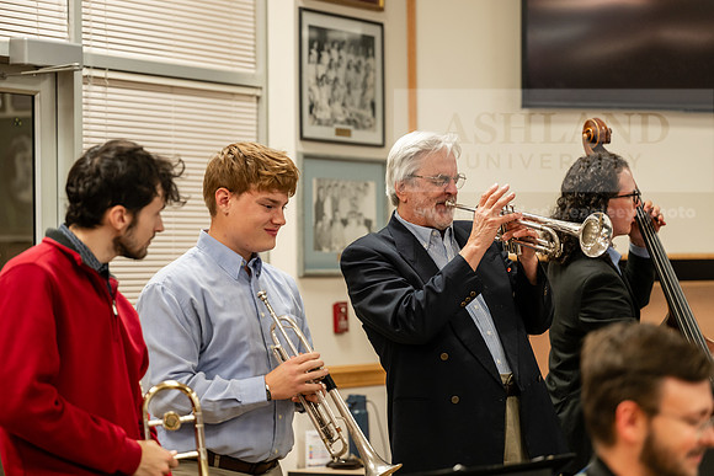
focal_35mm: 104
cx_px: 357
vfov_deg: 13.2
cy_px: 238
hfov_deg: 19.6
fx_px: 2063
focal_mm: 104
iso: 1250
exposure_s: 1/160
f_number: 2.8
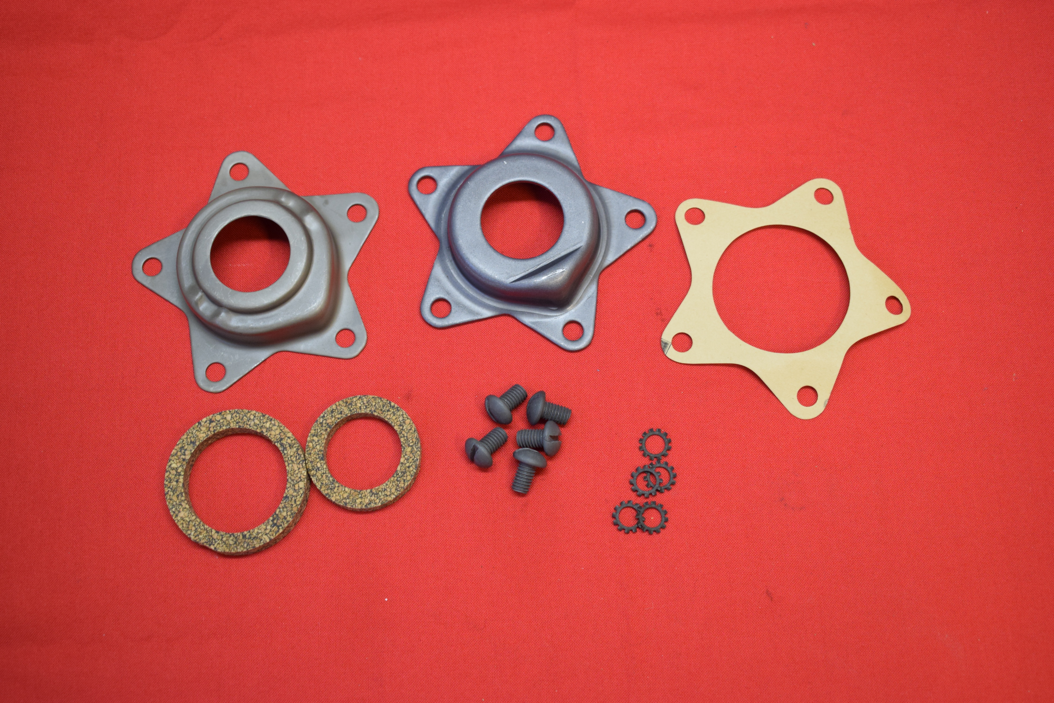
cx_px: 527
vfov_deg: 29.0
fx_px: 1362
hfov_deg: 42.3
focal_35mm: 46
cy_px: 352
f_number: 5
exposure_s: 1/60
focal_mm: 31
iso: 800
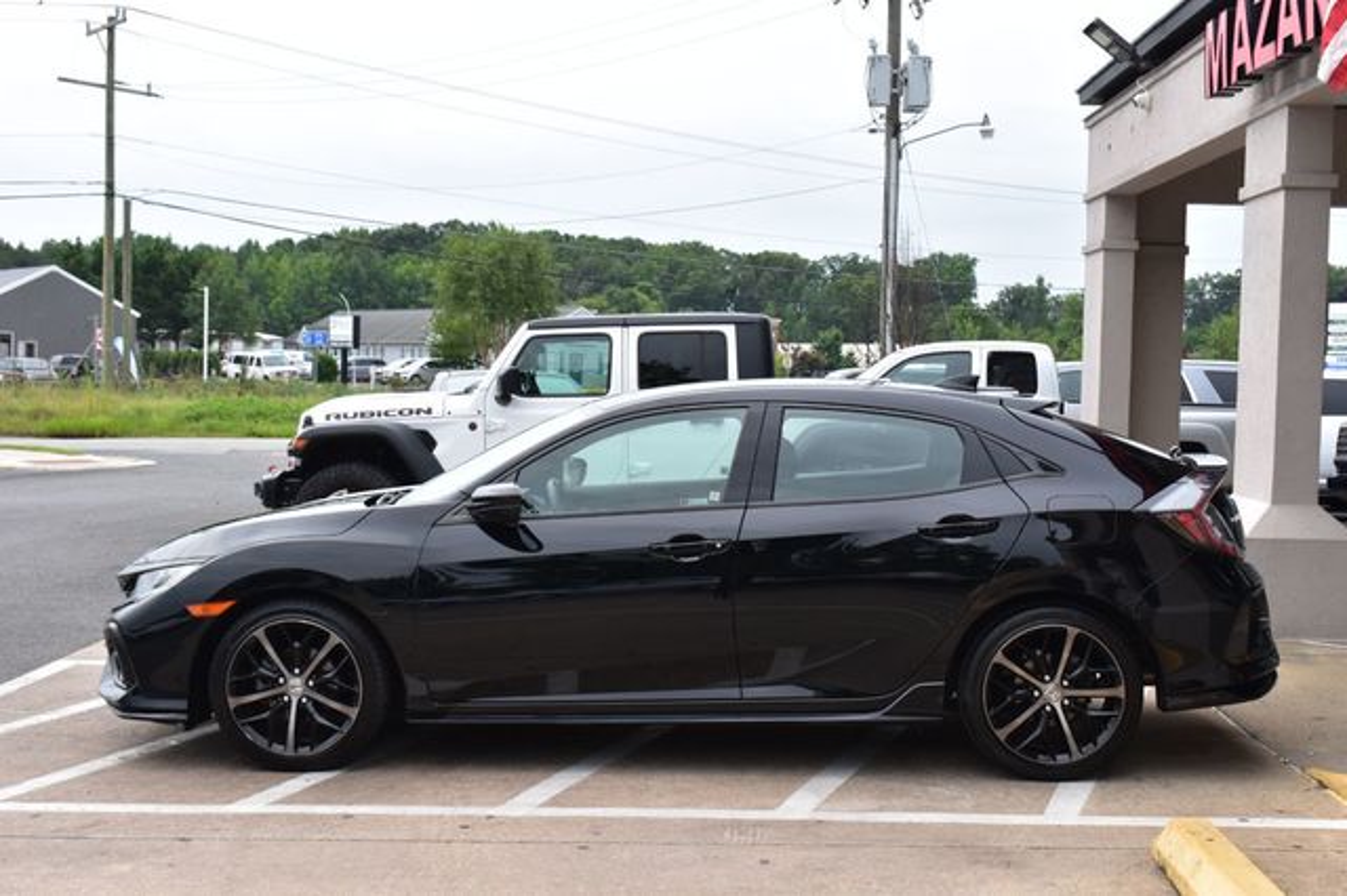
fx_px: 1907
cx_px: 674
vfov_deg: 26.5
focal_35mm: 51
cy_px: 448
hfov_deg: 38.9
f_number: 10
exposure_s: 1/250
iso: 400
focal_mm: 34
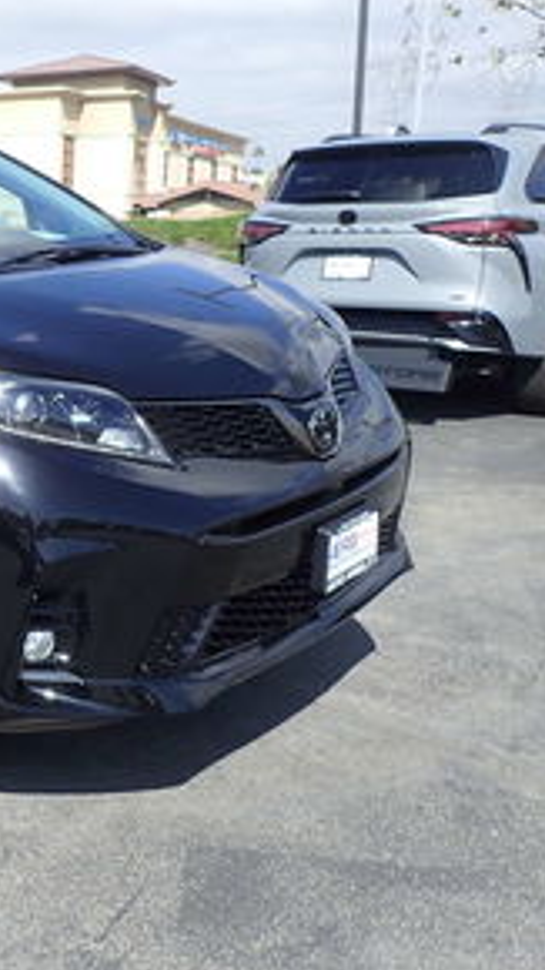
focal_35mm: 44
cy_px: 416
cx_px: -217
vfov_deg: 46.3
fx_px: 1131
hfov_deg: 23.1
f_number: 8
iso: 100
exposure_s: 1/160
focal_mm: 4.5
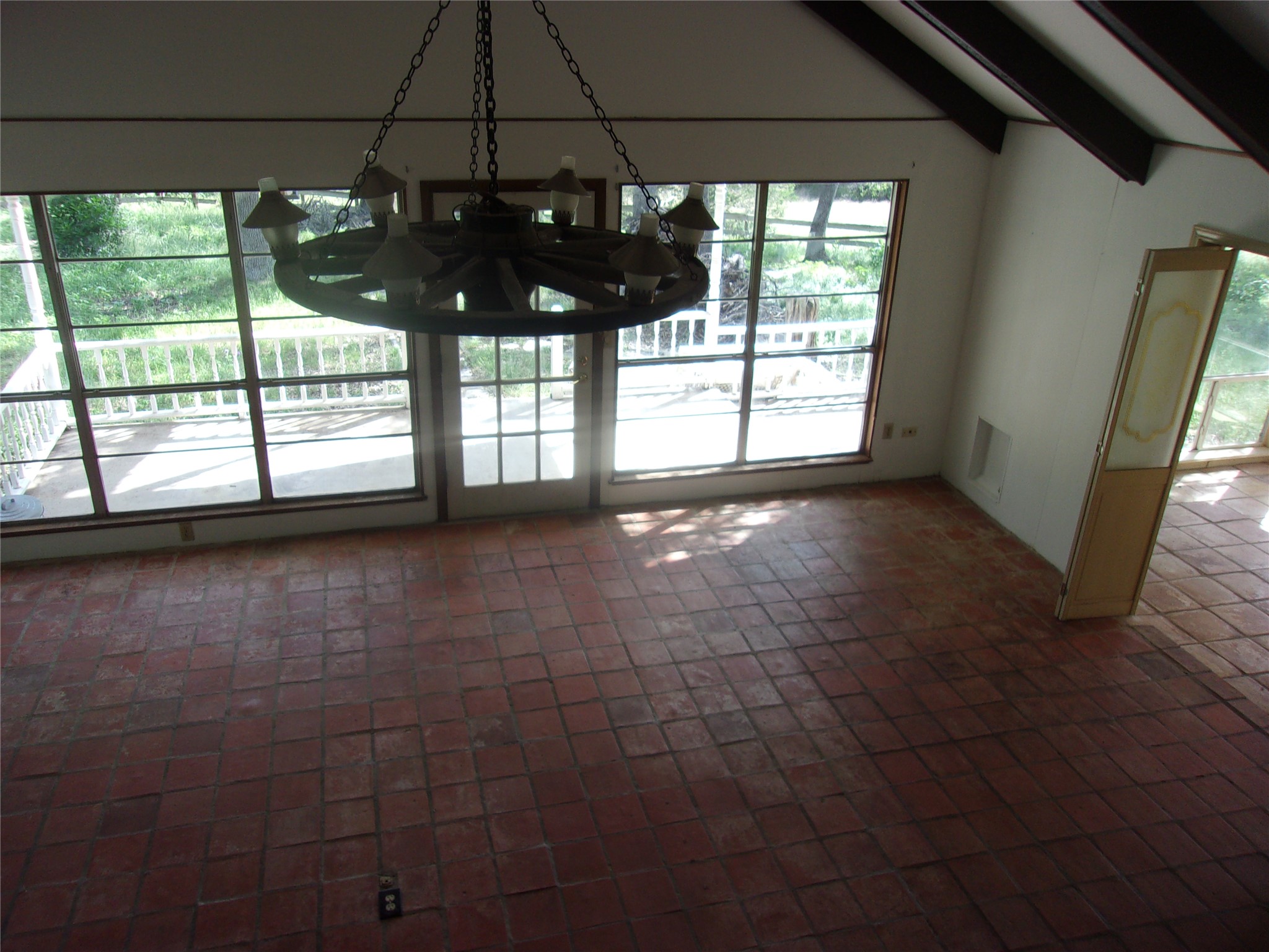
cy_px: 476
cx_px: 634
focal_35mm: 27
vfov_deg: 51.4
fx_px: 990
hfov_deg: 65.3
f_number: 3
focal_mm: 4.9
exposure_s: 1/100
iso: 80
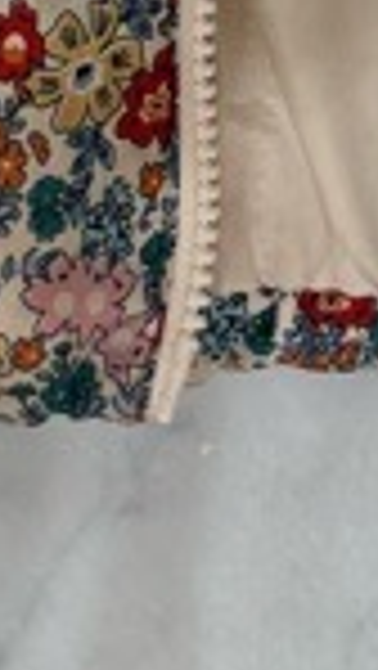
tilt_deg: -76.9
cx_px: 490
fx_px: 3131
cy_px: -1542
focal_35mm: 176
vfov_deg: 9.0
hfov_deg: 6.8
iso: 200
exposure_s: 1/100
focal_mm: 6.76
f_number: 1.78
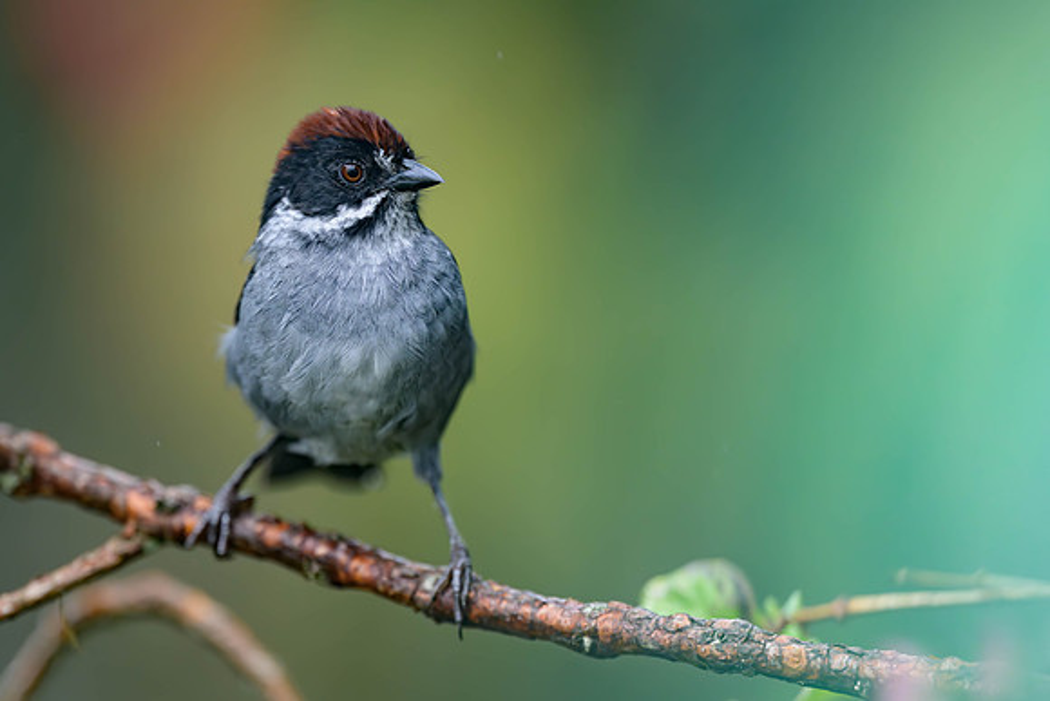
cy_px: 357
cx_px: 472
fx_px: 16353
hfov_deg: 3.7
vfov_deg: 2.5
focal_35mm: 561
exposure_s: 1/800
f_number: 2.8
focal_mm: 400
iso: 1000
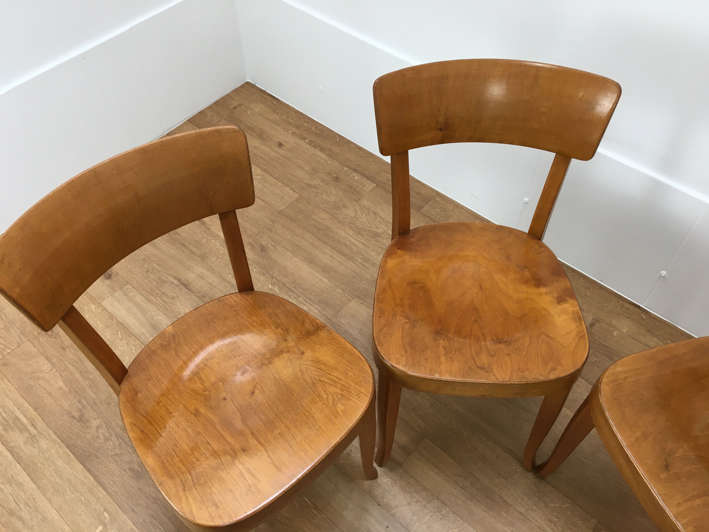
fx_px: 594
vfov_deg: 48.2
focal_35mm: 29
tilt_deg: -50.4
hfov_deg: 61.7
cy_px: 266
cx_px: 354
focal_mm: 4.15
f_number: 2.2
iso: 32
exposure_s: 1/33
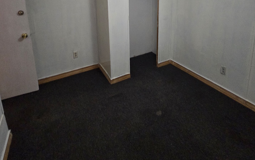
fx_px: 132
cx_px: 130
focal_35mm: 19
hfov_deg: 88.0
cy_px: 20
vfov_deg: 55.2
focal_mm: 2.2
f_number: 2.2
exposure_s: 1/60
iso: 320
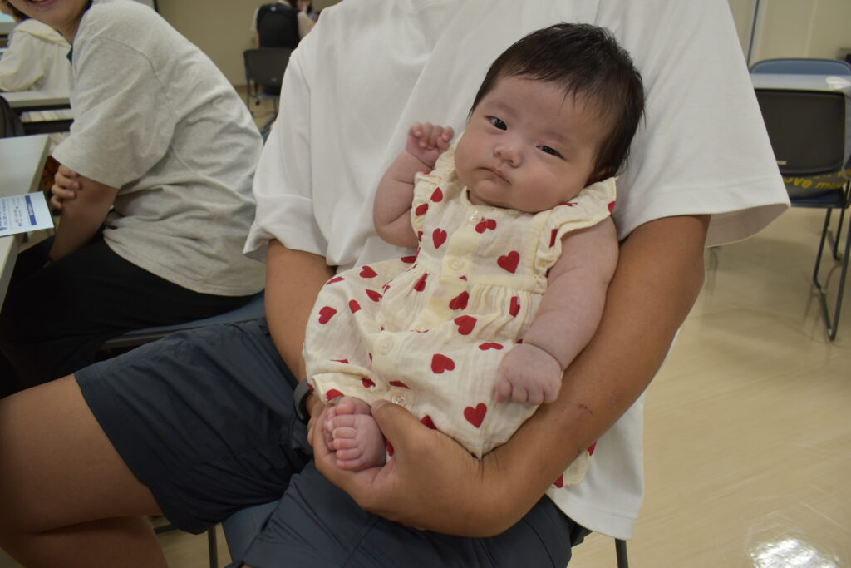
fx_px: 638
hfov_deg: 67.4
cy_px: 284
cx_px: 426
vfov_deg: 47.9
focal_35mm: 27
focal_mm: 18
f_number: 5
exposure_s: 1/100
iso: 400
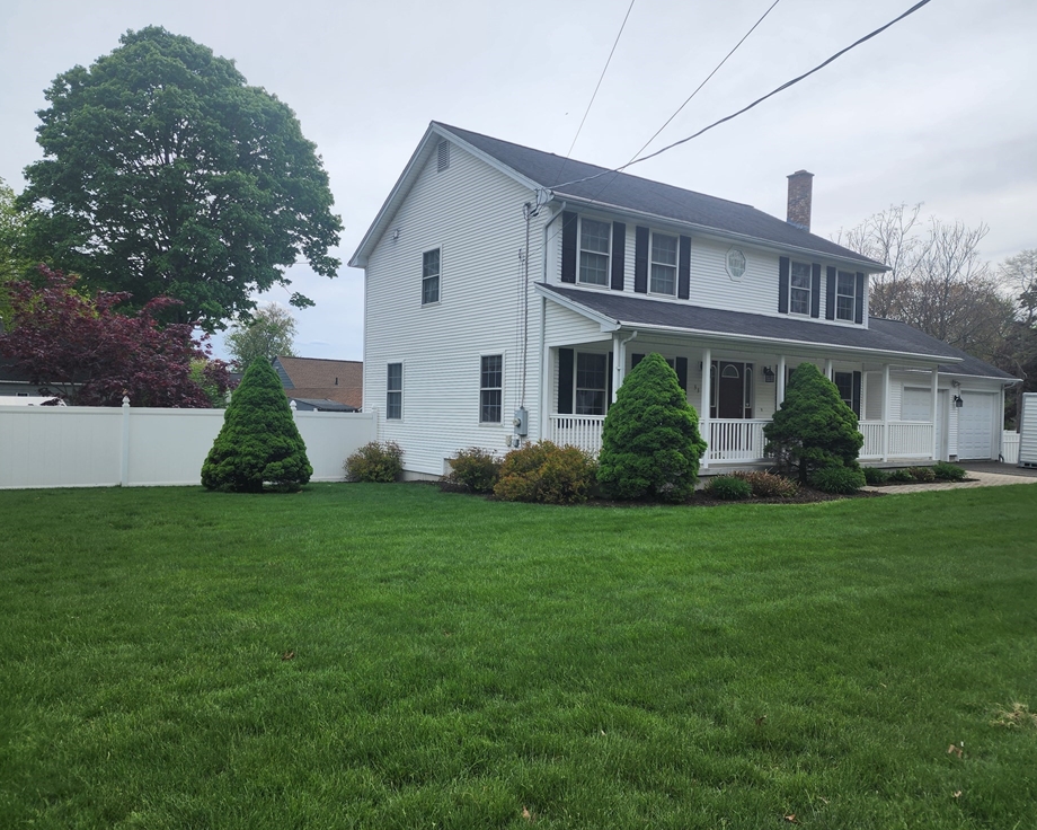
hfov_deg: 68.0
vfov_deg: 56.8
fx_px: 767
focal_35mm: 25
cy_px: 405
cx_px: 482
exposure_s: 1/1105
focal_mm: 6.4
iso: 12
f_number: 1.8
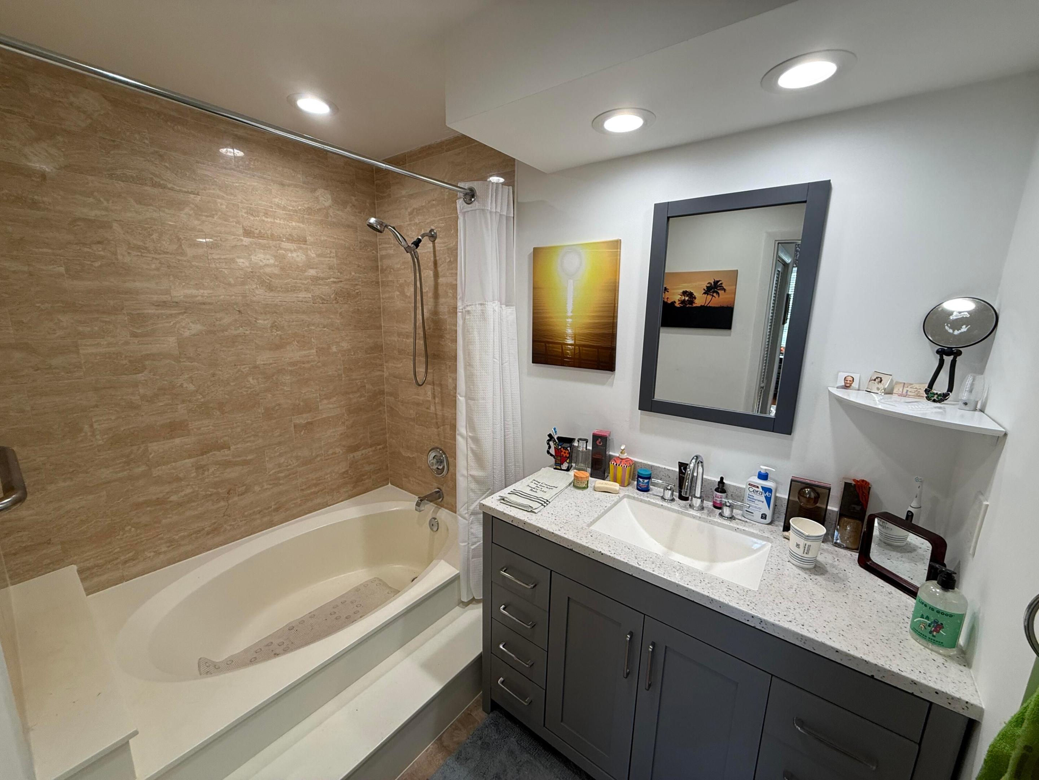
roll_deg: -1.3
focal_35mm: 14
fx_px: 420
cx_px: 520
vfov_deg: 85.7
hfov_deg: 102.1
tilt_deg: -10.7
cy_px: 390
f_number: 2.2
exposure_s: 1/120
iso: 100
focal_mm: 2.22
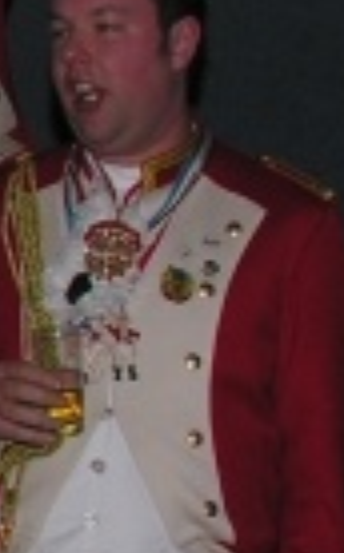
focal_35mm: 215
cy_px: 393
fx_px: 3232
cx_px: -1004
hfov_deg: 5.4
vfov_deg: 9.8
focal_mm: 8.9
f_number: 4
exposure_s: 1/60.1
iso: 50
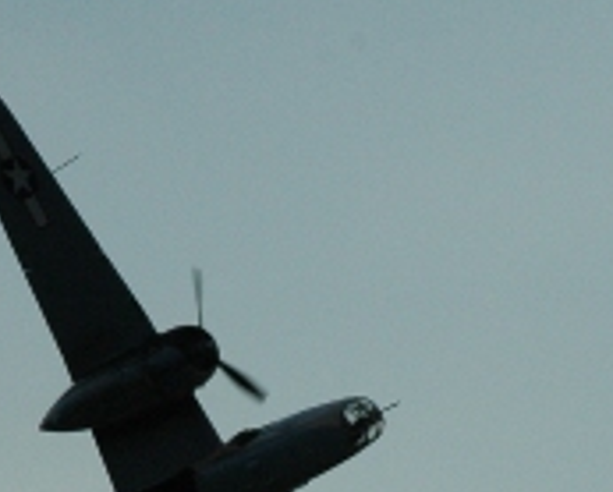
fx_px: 8251
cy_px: 490
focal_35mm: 454
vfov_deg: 3.4
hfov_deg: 4.3
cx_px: 383
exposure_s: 1/640
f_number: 13
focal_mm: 70
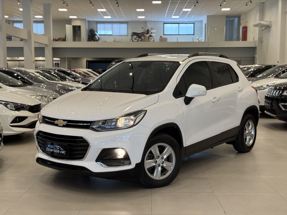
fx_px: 398
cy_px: 108
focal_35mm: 48
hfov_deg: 39.7
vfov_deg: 30.3
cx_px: 144
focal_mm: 6.76
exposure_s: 1/60
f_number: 1.78
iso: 100
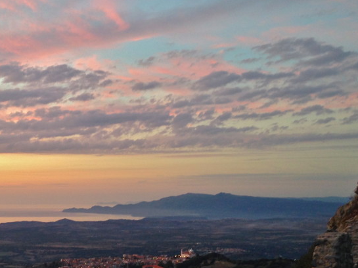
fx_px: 641
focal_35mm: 62
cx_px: 48
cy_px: 216
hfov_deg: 30.1
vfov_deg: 23.3
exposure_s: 1/20
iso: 64
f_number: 2.4
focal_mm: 4.12
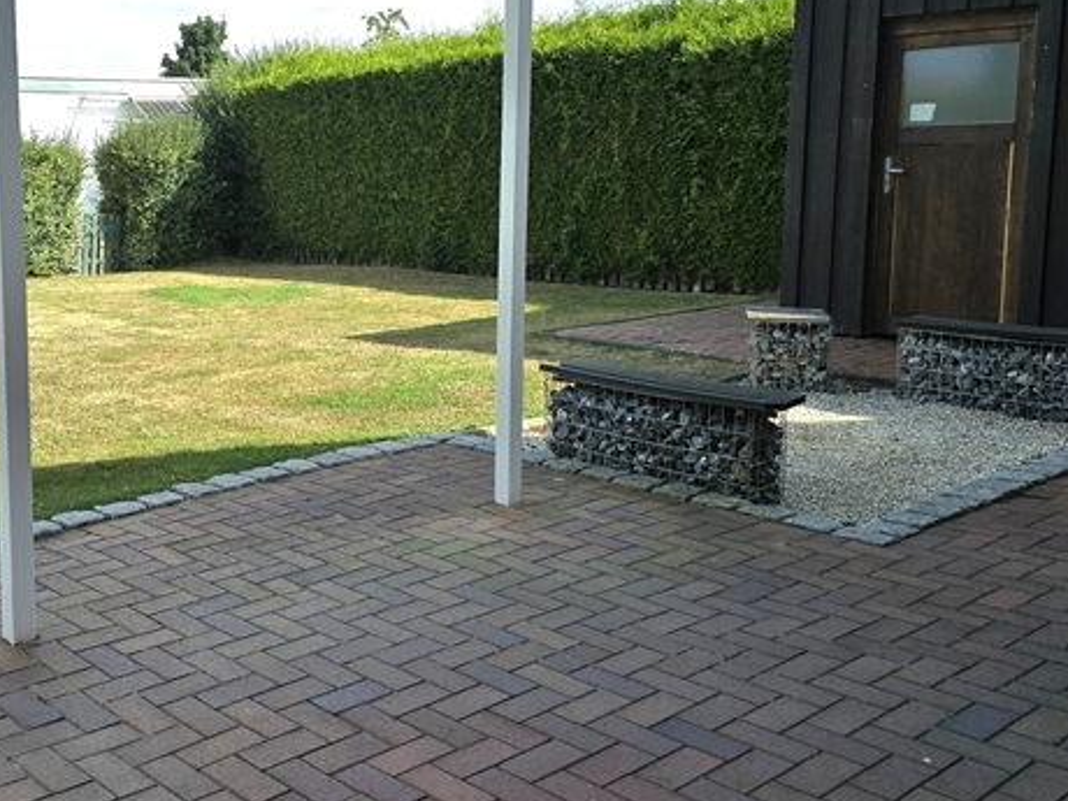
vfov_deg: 35.8
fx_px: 1234
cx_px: 214
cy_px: 313
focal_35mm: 40
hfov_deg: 44.5
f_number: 1.7
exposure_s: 1/542
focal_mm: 6.3
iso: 12
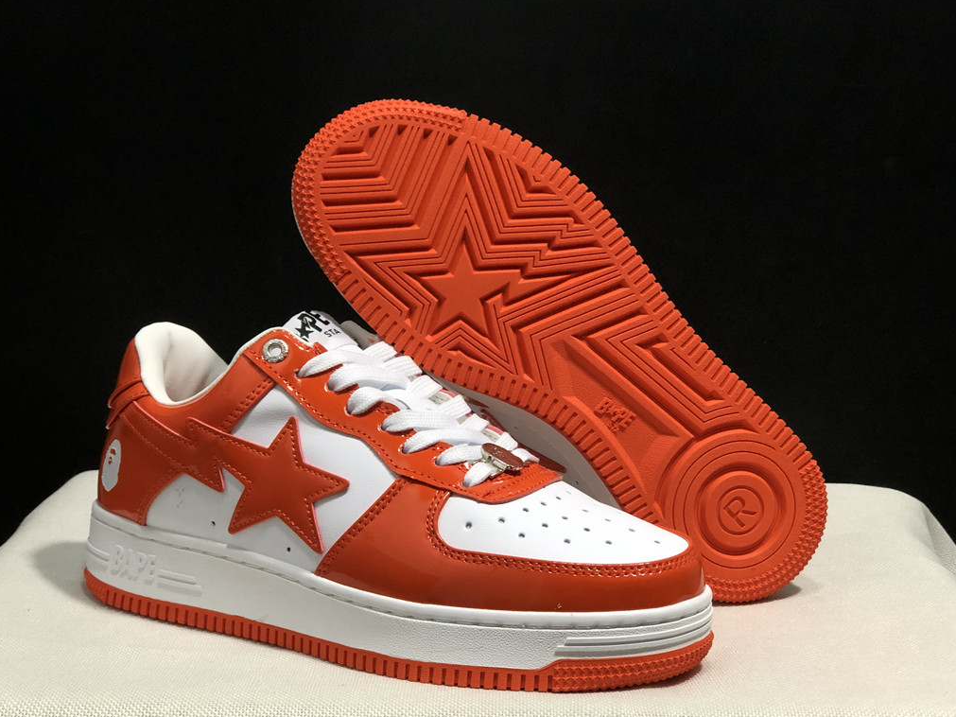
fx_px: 1712
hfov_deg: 31.2
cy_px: 370
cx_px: 441
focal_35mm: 62
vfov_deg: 23.6
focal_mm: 6.6
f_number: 2.8
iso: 80
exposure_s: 1/30
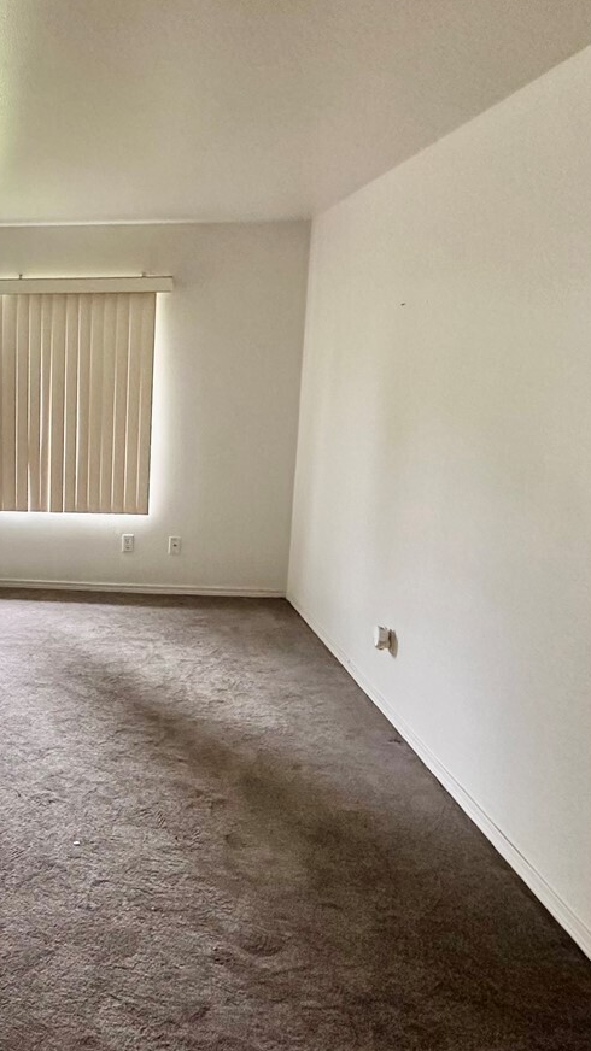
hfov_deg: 36.8
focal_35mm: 28
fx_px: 781
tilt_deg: -9.4
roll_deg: -0.4
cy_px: 493
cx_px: -11
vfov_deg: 67.9
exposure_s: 1/85
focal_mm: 2.22
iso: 320
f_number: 2.2
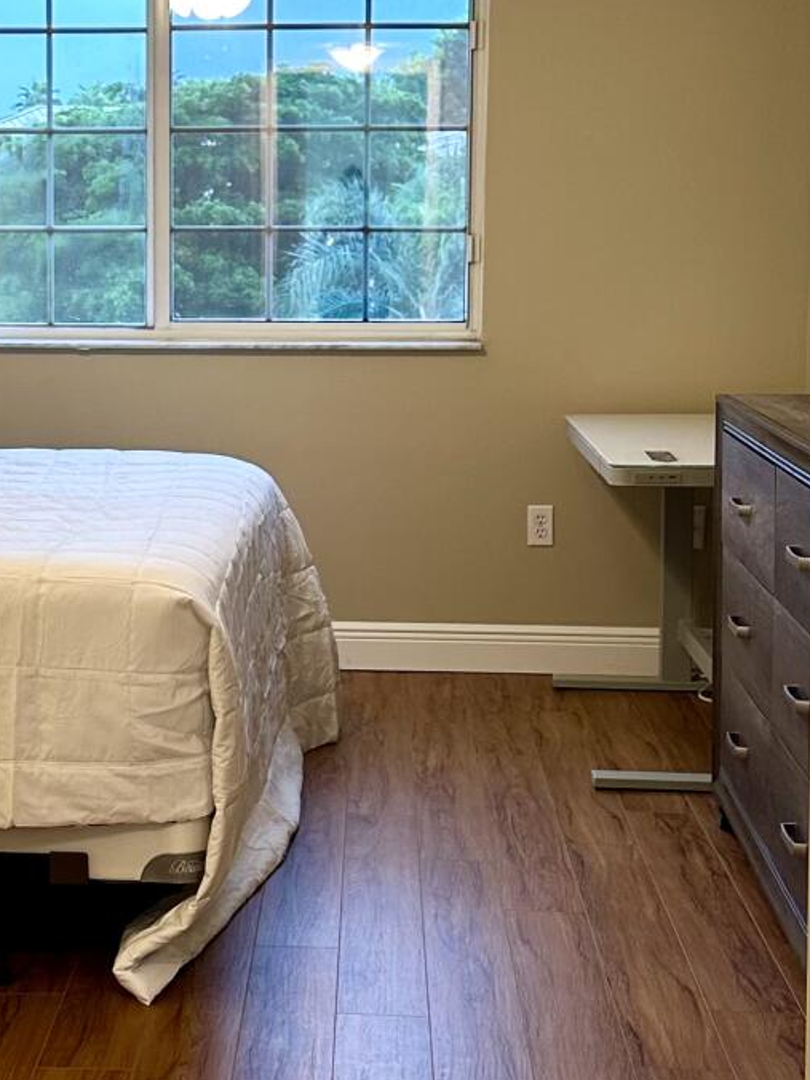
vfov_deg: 27.3
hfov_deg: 20.5
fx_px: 2215
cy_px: 412
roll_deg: -1.1
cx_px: 179
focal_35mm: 71
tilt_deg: -5.8
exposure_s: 1/60
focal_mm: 6.86
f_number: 1.78
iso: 160
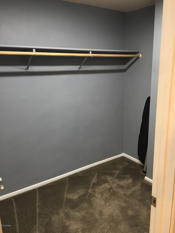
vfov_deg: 61.7
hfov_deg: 48.2
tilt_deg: -11.2
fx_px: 195
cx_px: 88
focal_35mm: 29
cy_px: 116
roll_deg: +1.7
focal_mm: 4.15
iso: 50
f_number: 2.2
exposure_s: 1/15
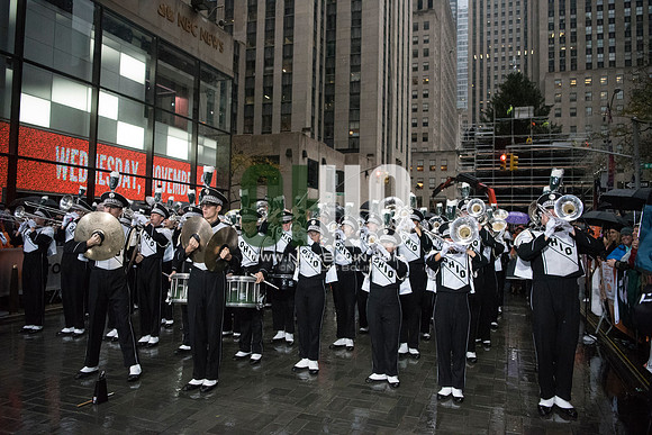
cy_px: 218
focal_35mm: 28
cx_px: 326
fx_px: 507
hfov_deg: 65.5
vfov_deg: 46.4
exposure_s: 1/4000
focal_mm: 28
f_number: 2.8
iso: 10000
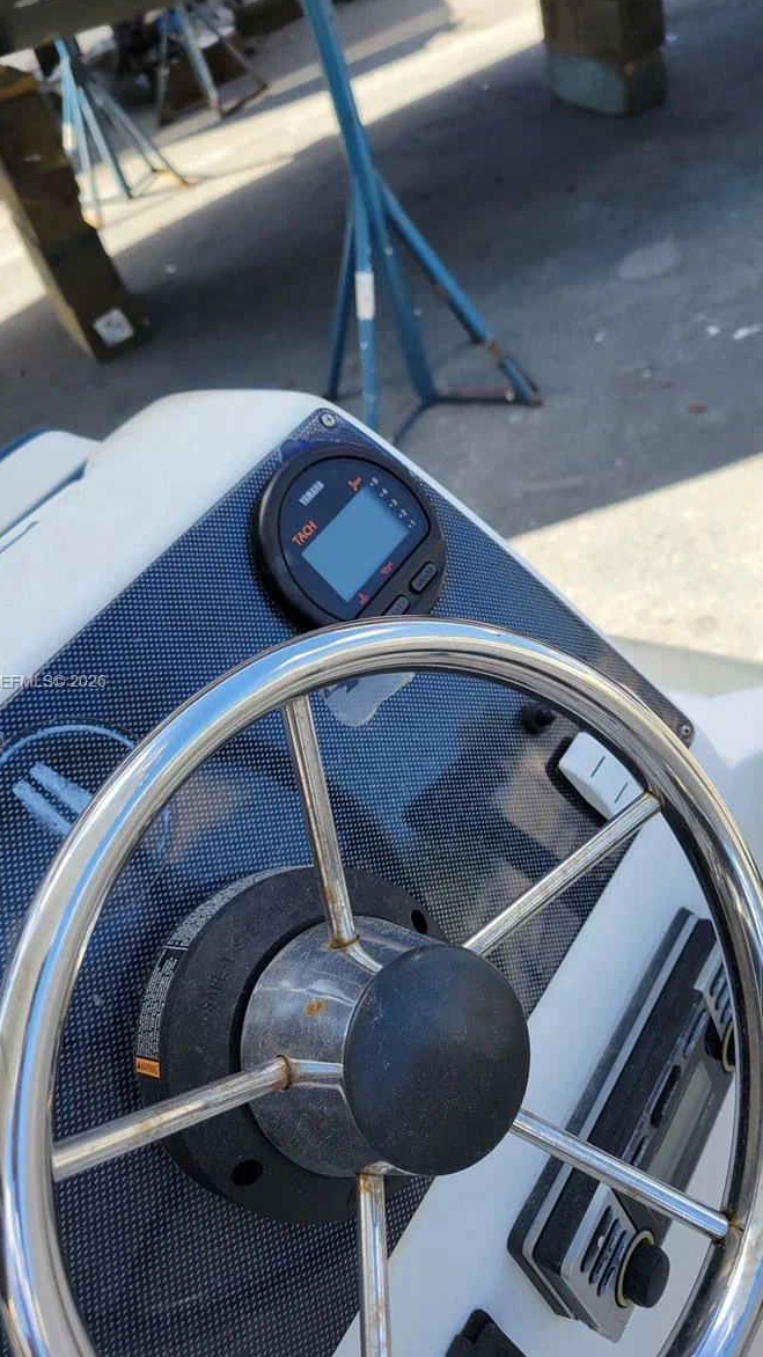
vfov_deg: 66.1
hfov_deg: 40.1
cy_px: 683
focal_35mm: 29
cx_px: 413
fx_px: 1043
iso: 40
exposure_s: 1/664
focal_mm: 5.4
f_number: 1.8
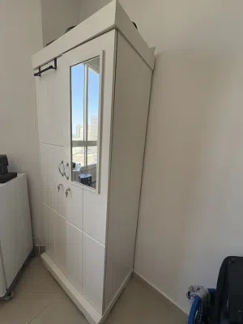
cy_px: 162
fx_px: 131
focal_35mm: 14
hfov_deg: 85.7
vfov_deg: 102.1
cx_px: 122
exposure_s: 1/130
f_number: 2.2
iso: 80
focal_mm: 2.22
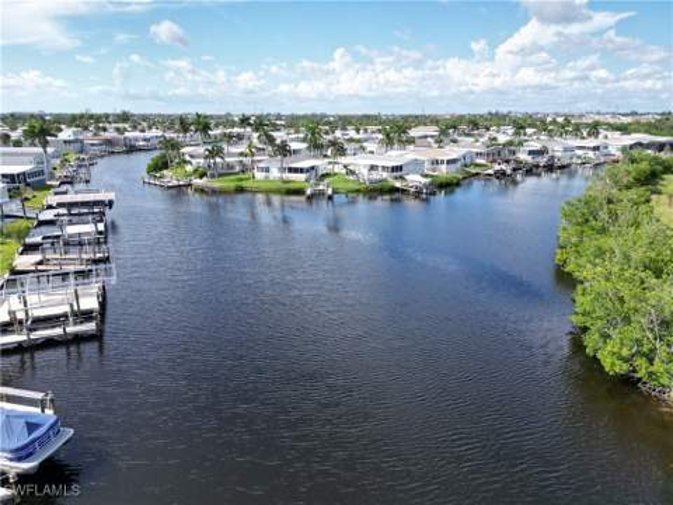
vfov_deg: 56.8
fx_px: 467
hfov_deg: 71.6
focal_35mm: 24
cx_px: 336
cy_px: 252
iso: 110
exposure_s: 1/2000
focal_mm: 6.72
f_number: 1.7
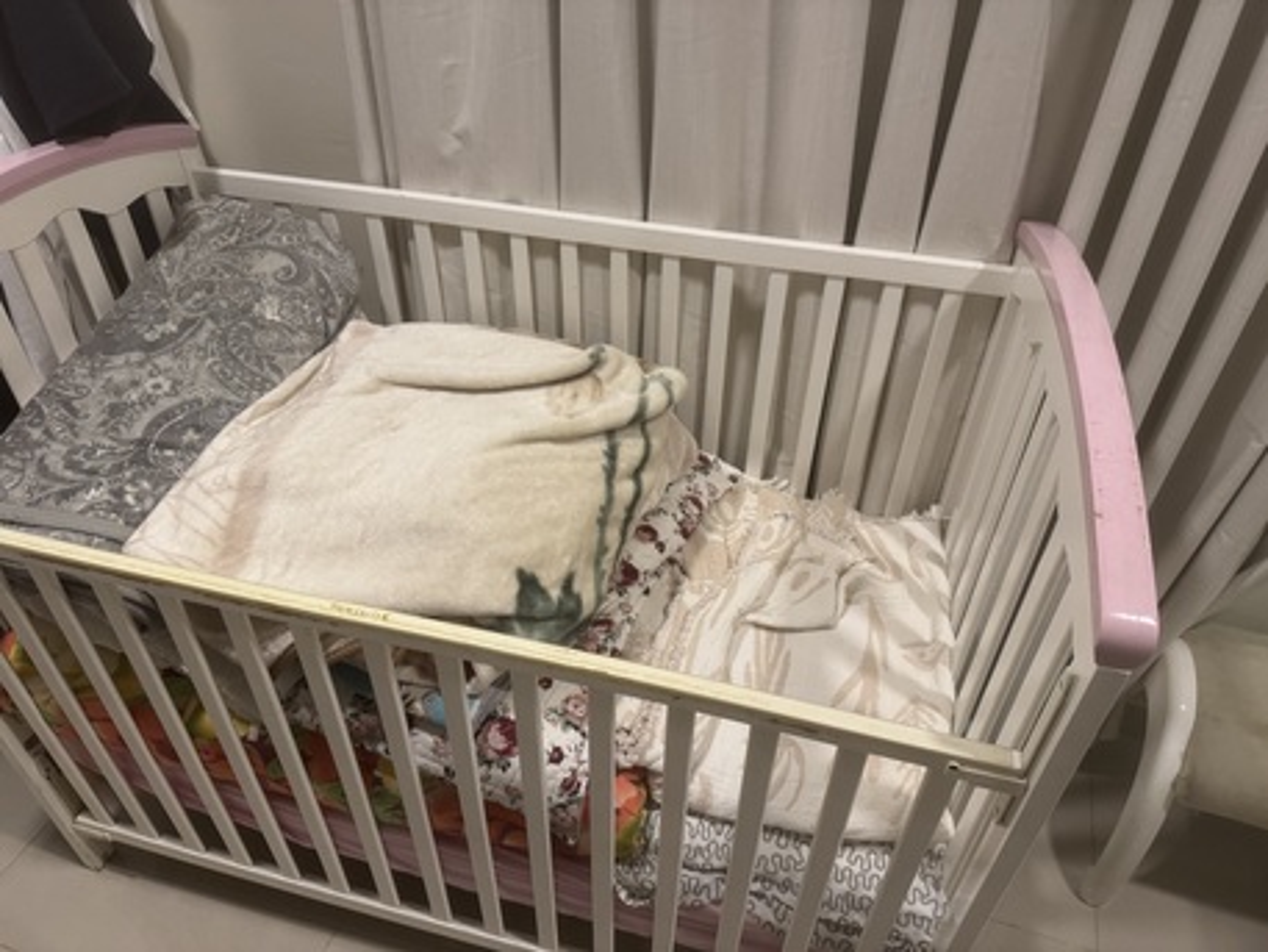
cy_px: 476
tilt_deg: -39.4
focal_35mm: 24
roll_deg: +0.3
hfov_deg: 71.6
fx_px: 879
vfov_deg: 56.8
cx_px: 634
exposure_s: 1/60
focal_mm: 6.76
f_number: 1.78
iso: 320
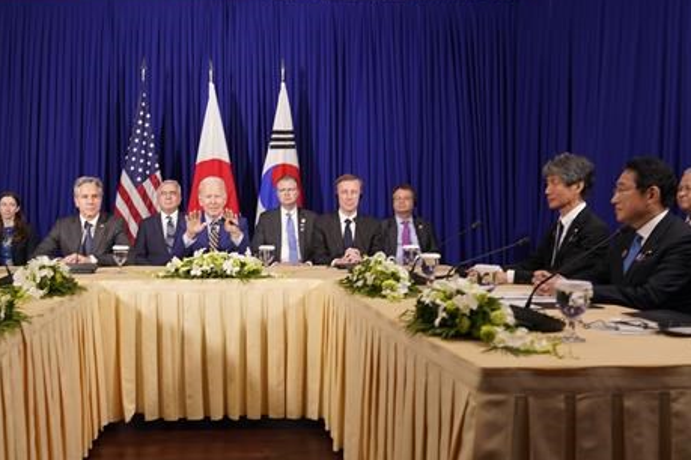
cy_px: 235
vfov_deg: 38.9
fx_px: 653
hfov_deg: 54.2
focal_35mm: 34
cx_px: 208
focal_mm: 24
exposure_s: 1/125
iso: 1000
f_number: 3.5
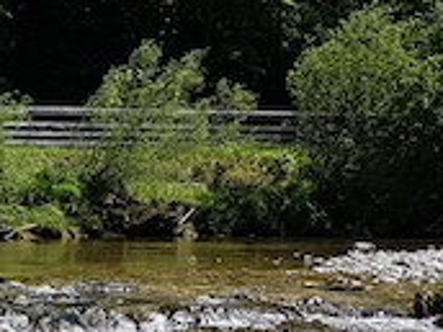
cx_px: -497
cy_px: 263
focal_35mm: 121
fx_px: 1549
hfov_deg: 13.5
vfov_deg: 12.2
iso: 40
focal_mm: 4.2
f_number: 1.7
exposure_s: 1/1632
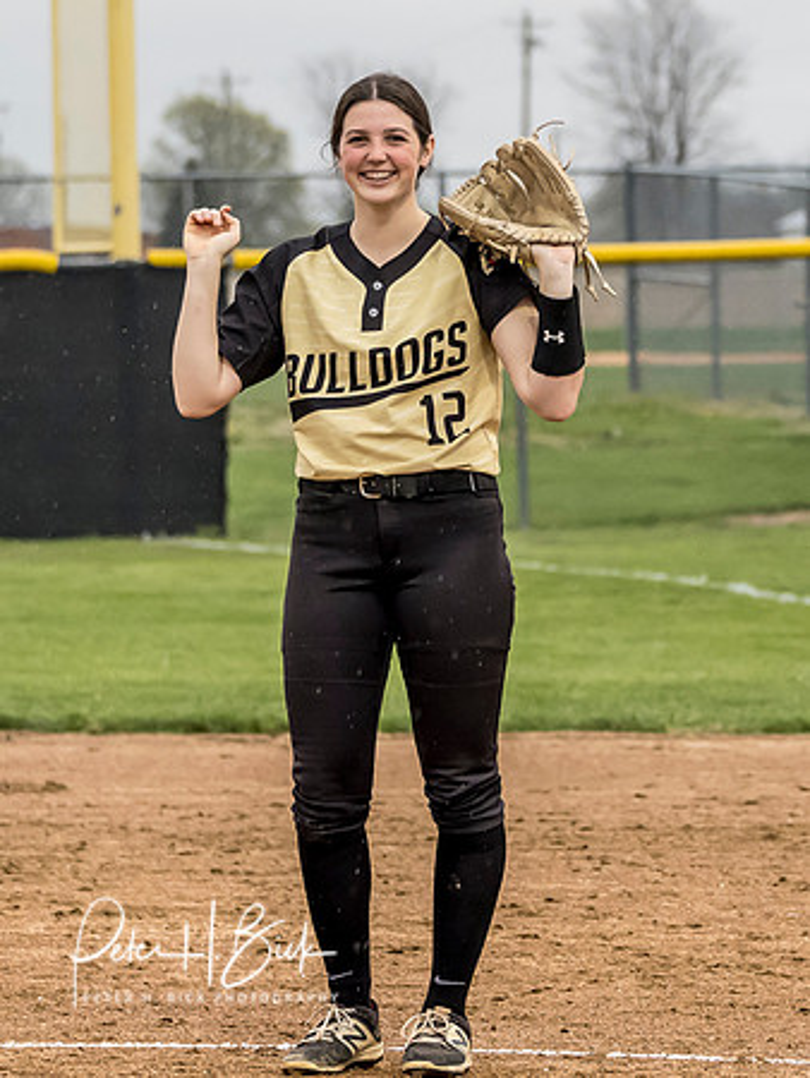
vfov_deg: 5.3
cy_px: 423
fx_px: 11660
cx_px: 397
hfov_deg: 4.0
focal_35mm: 374
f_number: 4
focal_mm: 106
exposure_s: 1/1000
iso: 1600
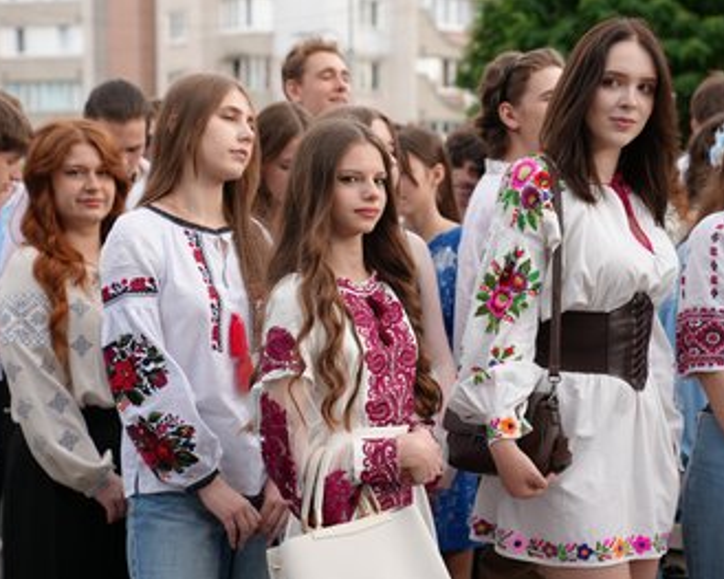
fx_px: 1714
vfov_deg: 19.2
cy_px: 290
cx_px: 390
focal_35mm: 80
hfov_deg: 23.8
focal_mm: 70
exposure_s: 1/160
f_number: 4
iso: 250
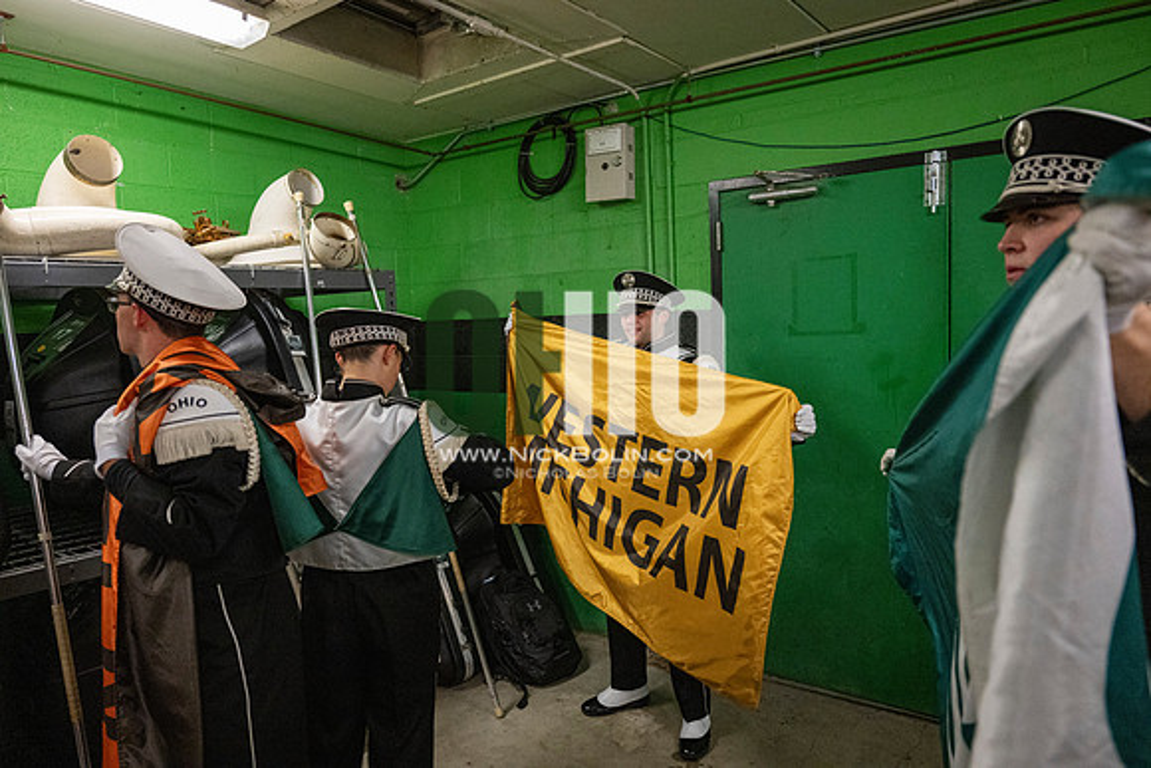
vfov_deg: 53.2
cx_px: 576
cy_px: 384
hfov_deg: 73.7
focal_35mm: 24
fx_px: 767
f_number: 3.2
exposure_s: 1/500
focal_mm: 24
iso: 5000
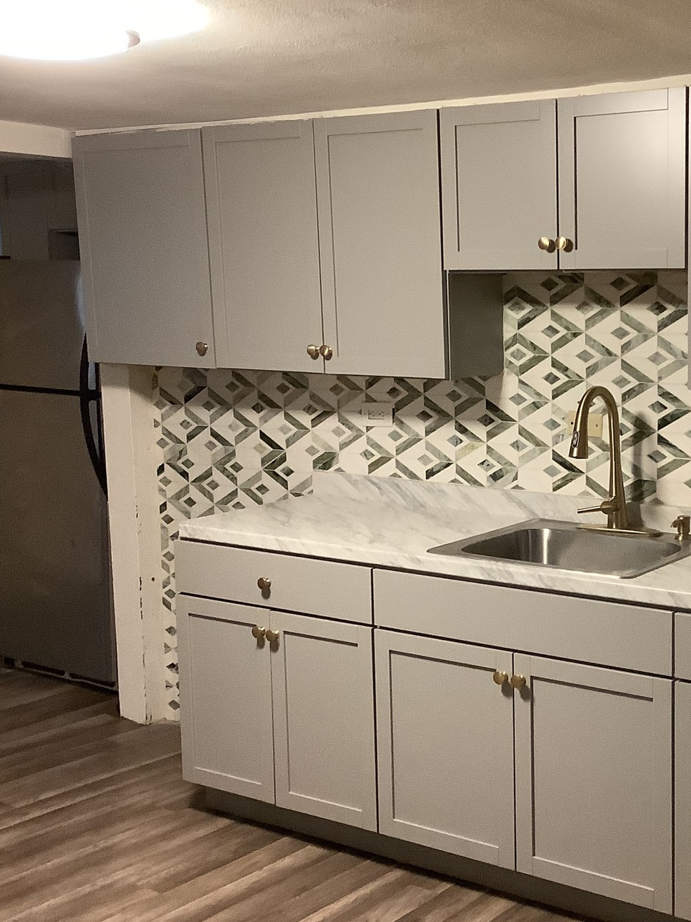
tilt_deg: -9.0
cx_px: 539
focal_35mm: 51
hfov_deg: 28.0
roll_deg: +0.3
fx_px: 1357
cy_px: 469
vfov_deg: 37.5
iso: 400
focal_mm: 3.3
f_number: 2.4
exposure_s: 1/40
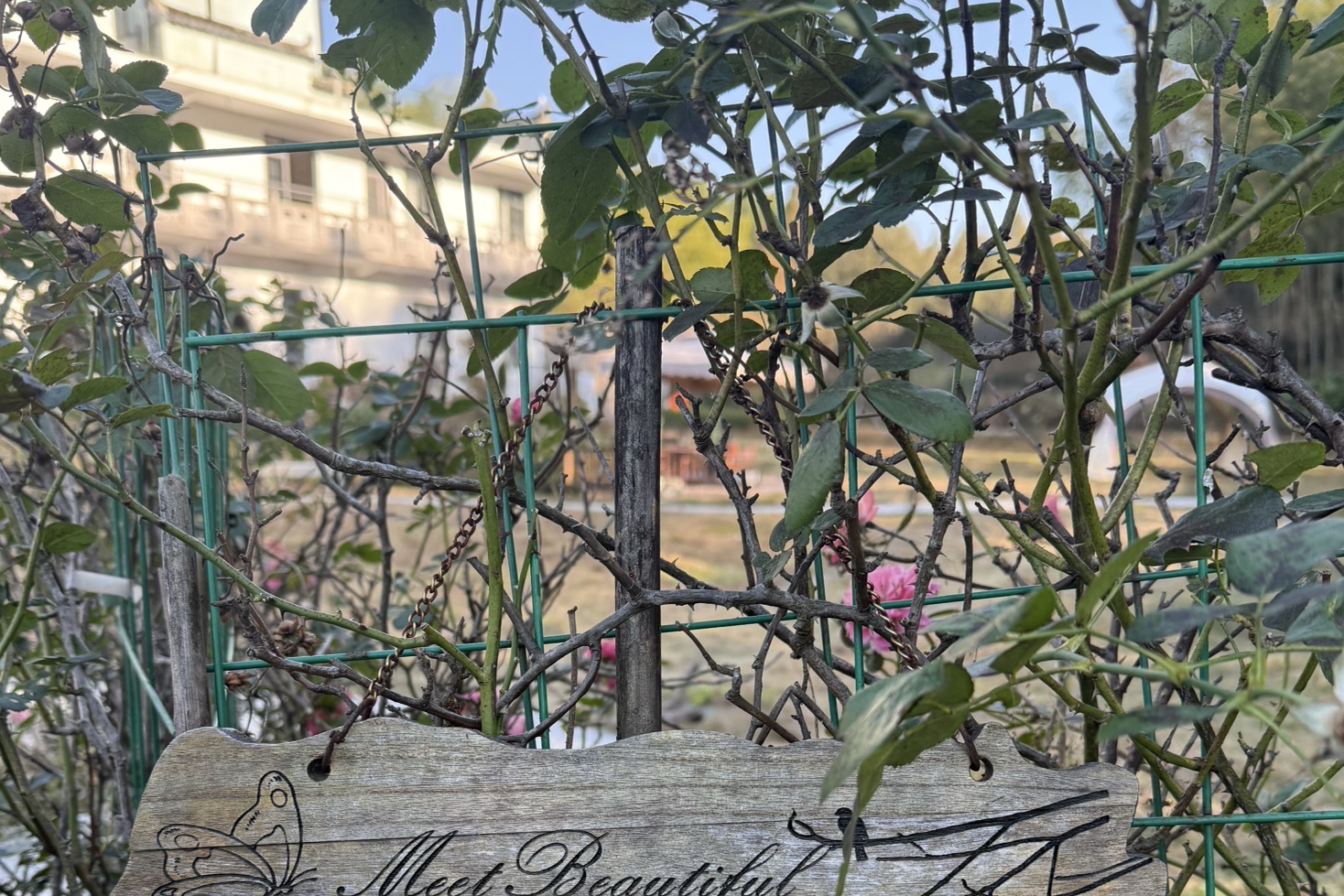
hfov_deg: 55.8
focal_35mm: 34
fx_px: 1269
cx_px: 659
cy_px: 755
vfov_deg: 37.1
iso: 100
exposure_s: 1/494
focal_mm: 6.76
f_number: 1.78
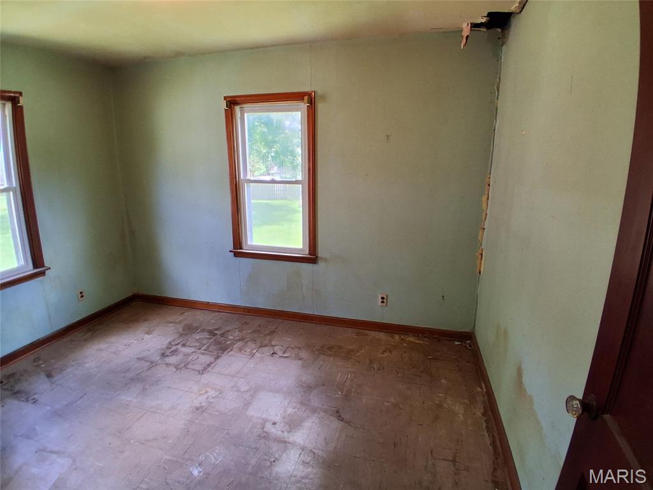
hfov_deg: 91.0
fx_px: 321
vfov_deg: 74.7
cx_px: 326
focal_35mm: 17
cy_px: 245
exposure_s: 1/60
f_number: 2.2
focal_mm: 1.4
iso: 125
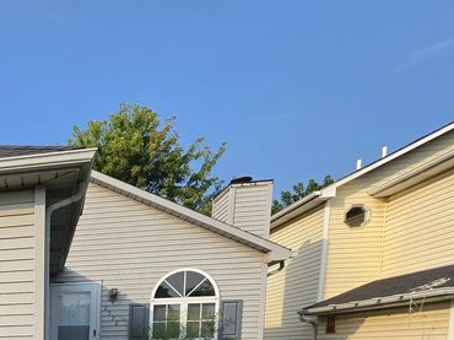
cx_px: -77
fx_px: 472
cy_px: 416
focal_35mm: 36
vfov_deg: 32.2
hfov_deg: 39.1
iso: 32
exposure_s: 1/1258
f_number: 1.9
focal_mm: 2.2
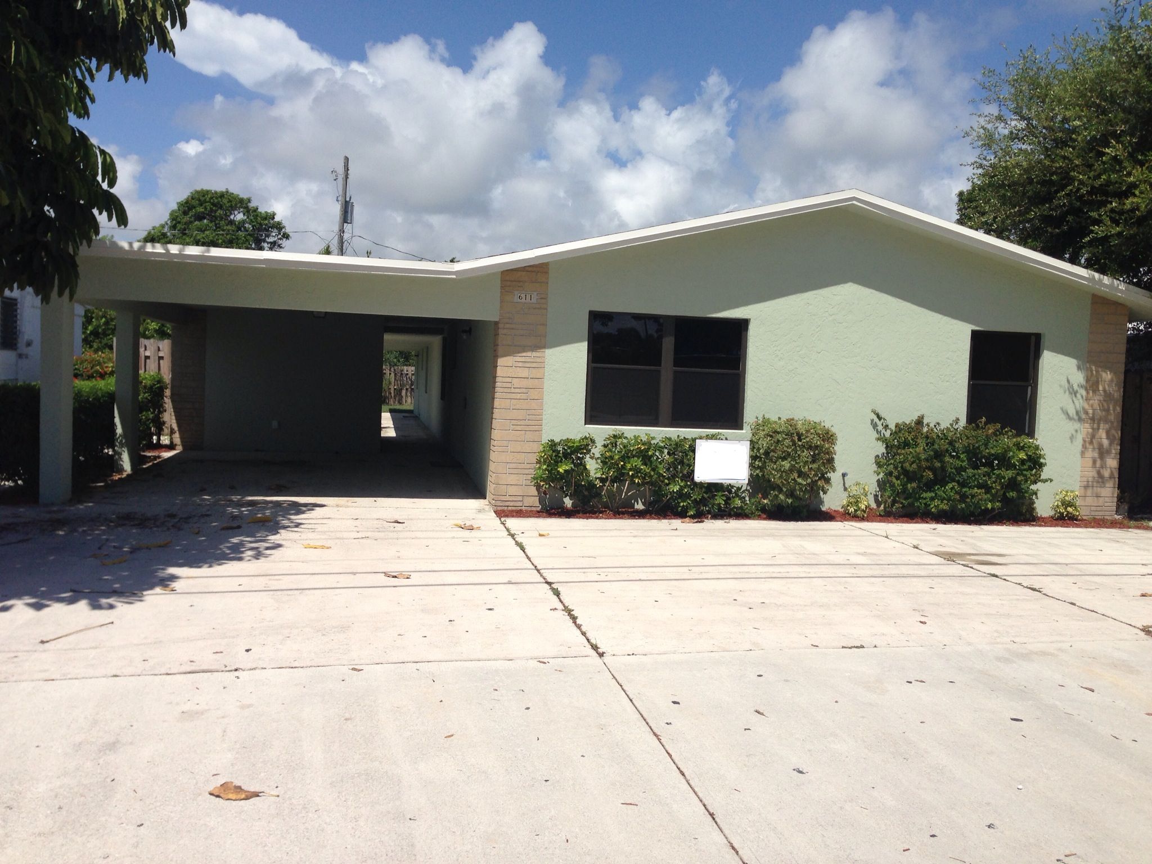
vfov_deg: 42.9
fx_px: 1098
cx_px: 576
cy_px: 432
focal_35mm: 33
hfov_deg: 55.4
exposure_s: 1/2710
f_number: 2.4
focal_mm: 4.13
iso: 50
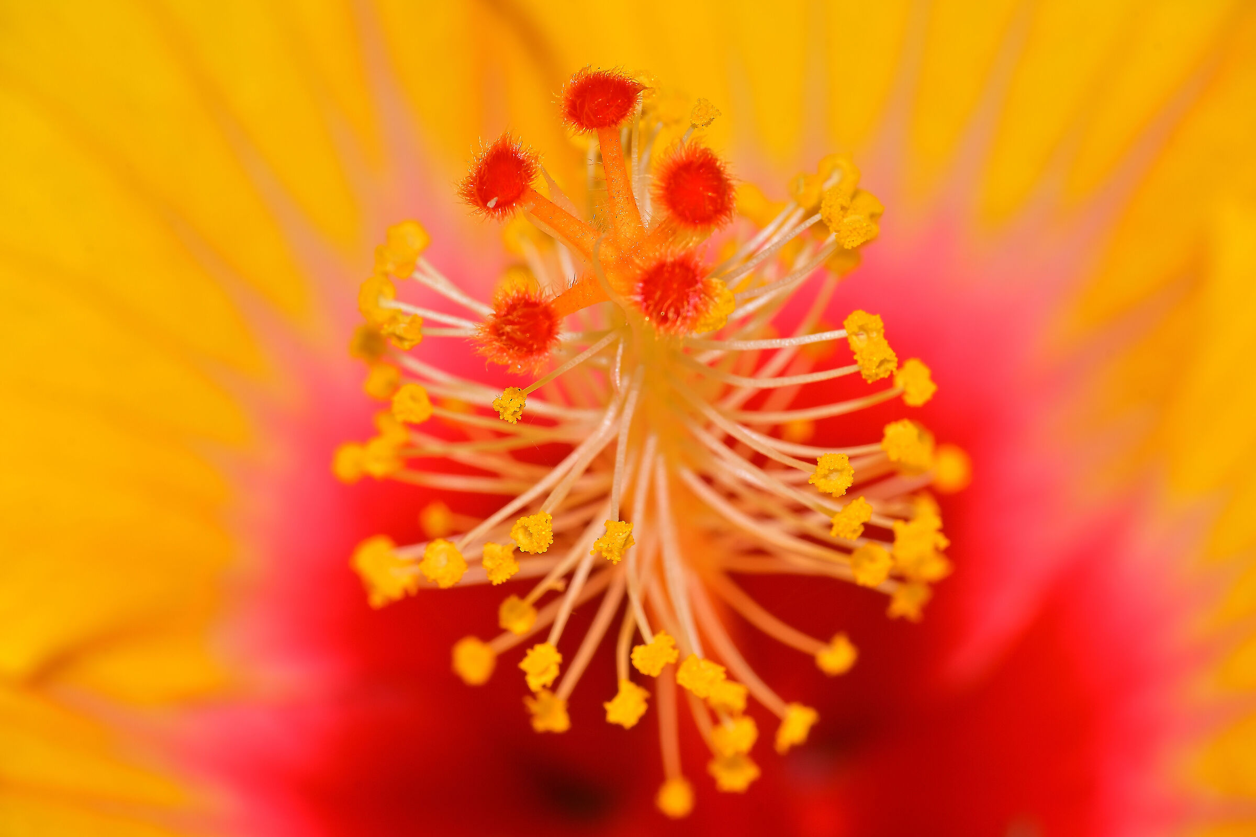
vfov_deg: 6.1
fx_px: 7849
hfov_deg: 9.1
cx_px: 628
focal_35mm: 225
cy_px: 418
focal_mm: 150
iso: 100
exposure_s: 1/60
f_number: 16
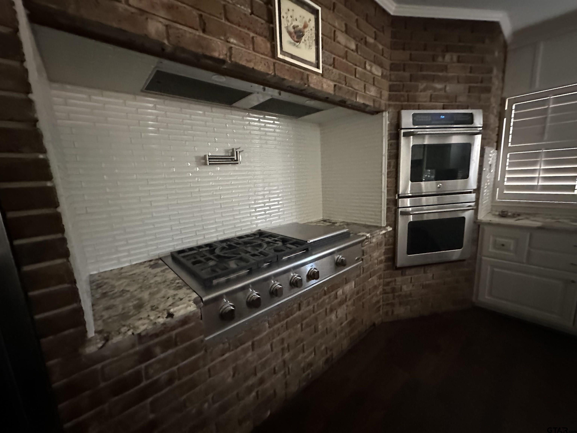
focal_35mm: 14
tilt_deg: -8.4
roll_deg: +5.6
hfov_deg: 102.1
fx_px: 233
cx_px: 288
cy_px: 216
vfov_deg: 85.7
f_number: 2.2
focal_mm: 2.22
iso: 1250
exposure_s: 1/30
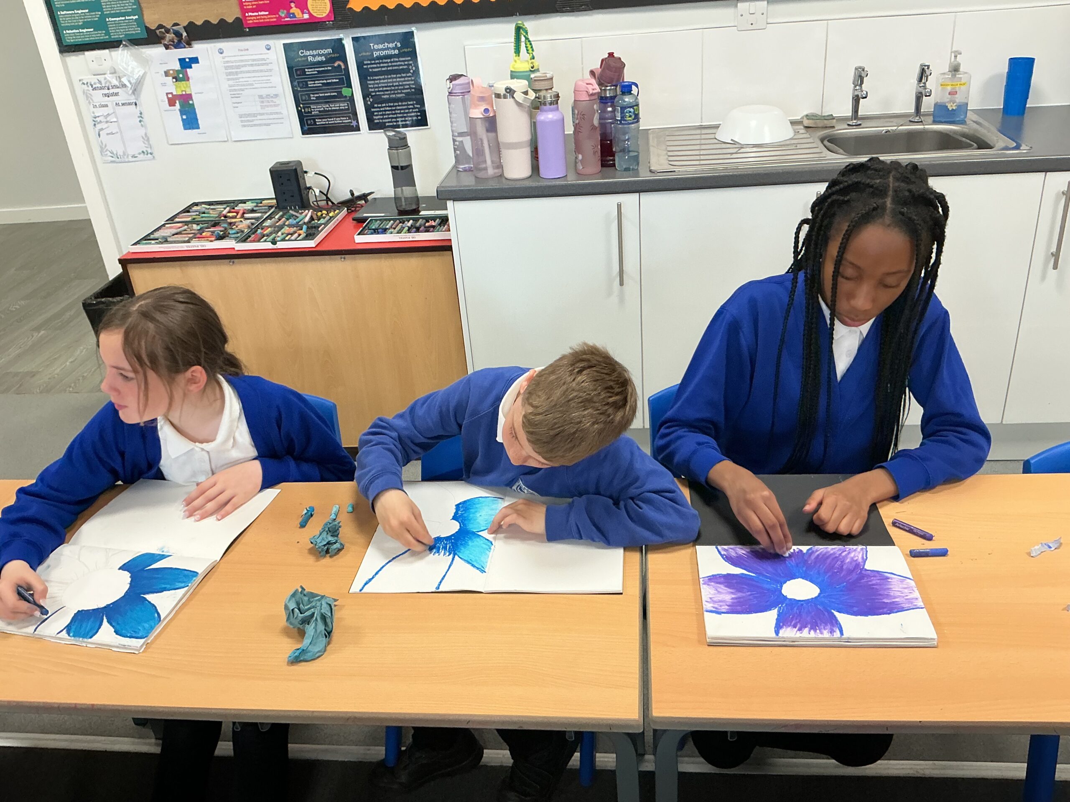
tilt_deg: -28.9
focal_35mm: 29
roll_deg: +4.2
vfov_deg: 48.2
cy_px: 401
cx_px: 535
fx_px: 896
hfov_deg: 61.7
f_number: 1.8
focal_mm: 3
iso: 100
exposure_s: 1/60
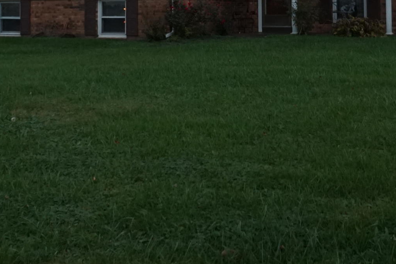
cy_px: -29
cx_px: 214
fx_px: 781
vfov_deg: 18.4
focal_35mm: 71
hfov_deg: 28.5
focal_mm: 16
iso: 1000
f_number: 4
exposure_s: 1/160
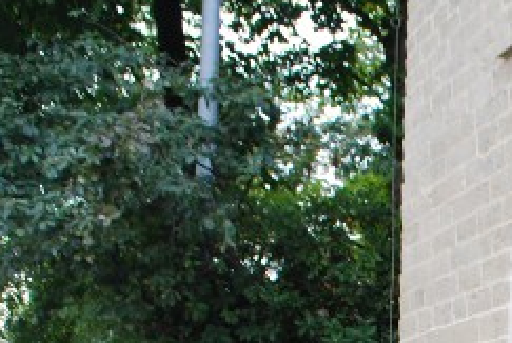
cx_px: 624
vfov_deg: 14.4
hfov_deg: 21.2
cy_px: 520
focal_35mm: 89
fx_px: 1268
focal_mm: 18
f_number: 5.6
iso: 200
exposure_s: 1/125
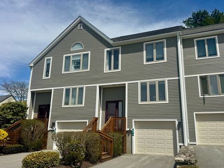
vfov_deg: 51.3
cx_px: 123
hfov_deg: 65.2
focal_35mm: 27
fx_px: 175
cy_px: 87
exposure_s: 1/7937
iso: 80
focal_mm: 6.76
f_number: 1.78
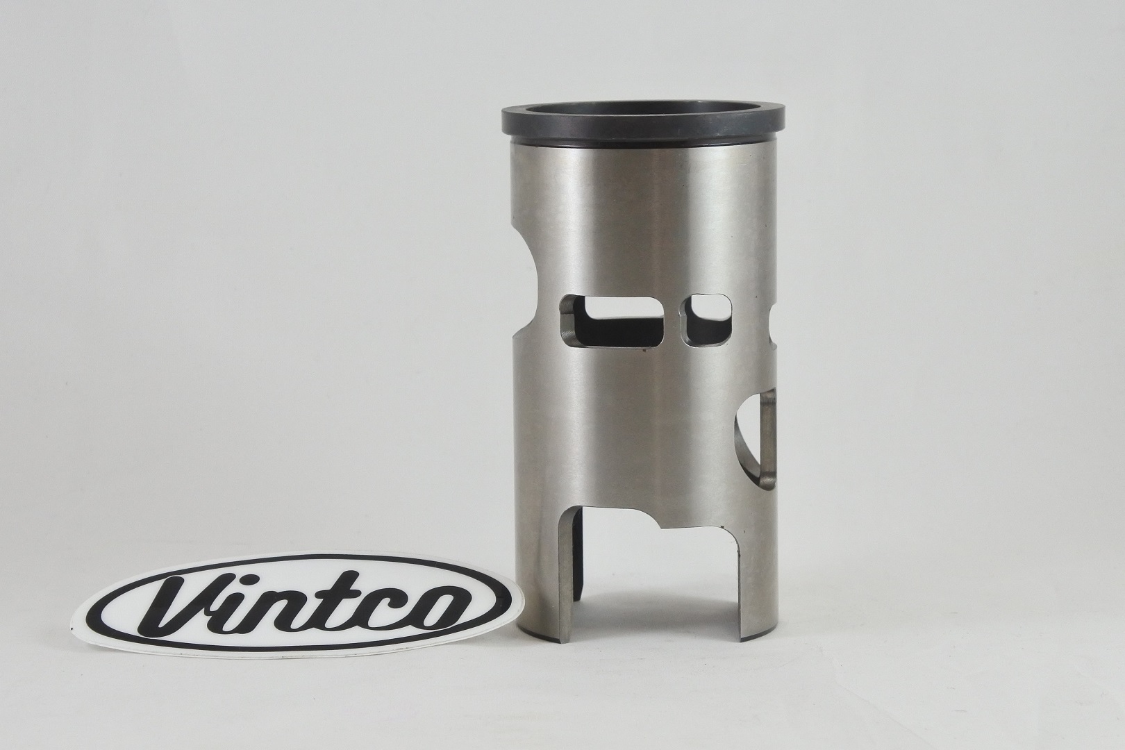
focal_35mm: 64
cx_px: 562
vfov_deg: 21.2
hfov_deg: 31.4
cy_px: 375
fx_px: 2000
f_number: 5
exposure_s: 1/125
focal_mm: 24
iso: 500
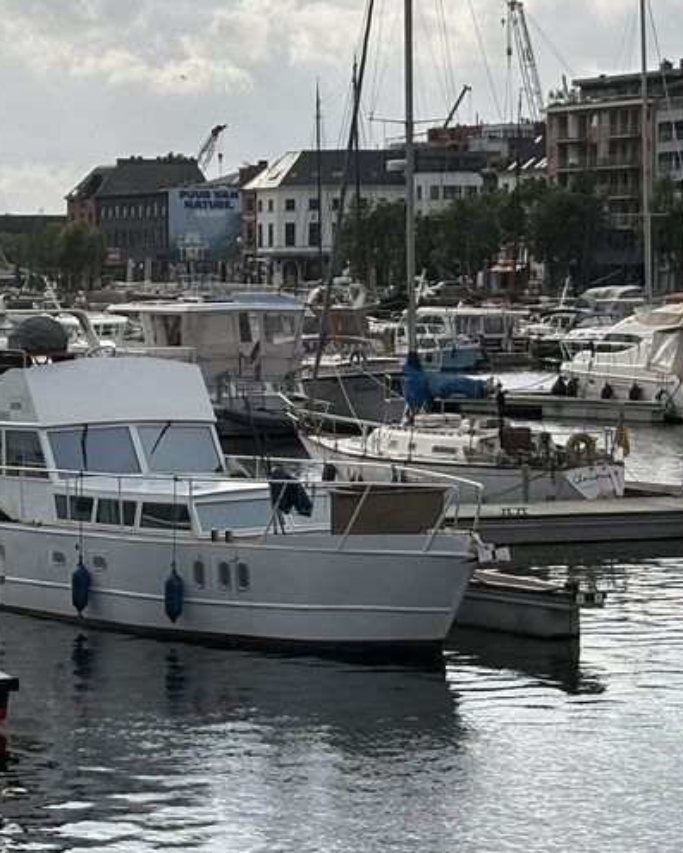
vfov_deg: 14.7
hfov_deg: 11.8
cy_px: 316
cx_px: 212
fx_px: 3309
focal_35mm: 131
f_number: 1.6
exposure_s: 1/4975
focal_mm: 5.96
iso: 25
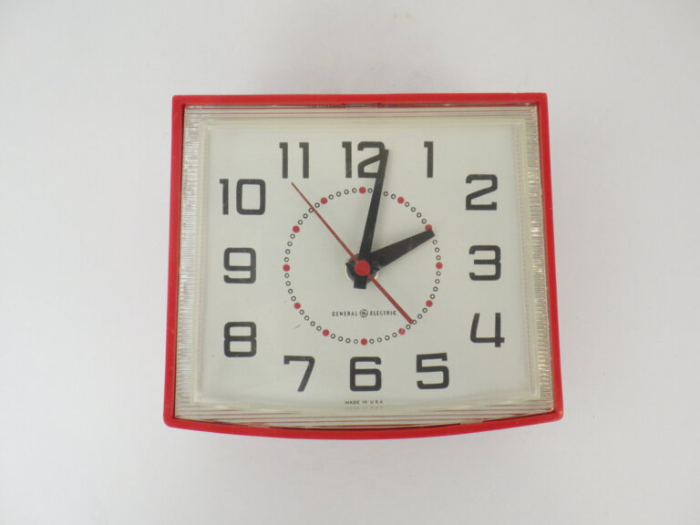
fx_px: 688
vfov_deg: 41.8
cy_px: 262
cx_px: 350
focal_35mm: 34
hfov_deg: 54.0
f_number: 3.8
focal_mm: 6.1
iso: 125
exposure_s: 1/50
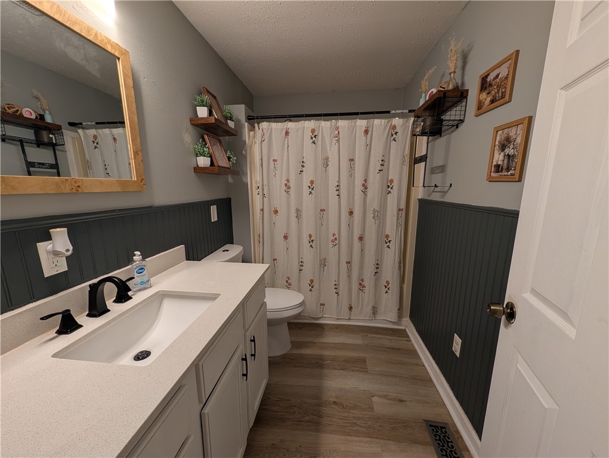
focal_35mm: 12
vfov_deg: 94.6
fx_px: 211
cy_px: 229
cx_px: 304
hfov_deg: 110.5
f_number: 1.7
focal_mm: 2.02
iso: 107
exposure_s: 1/60
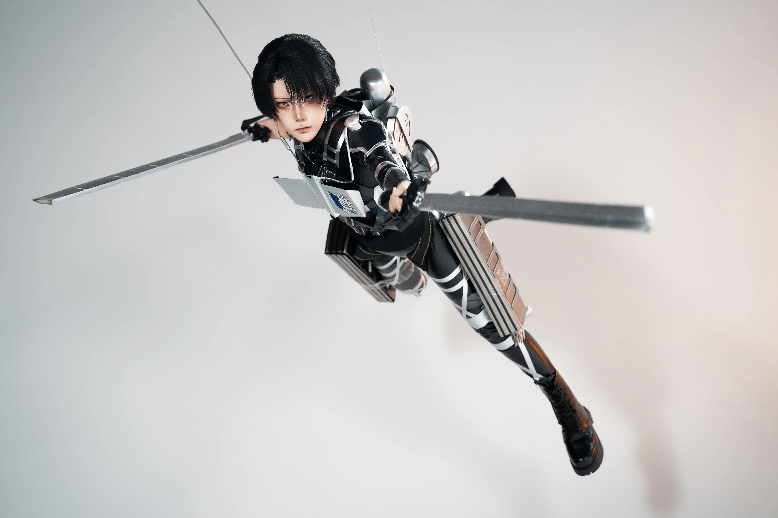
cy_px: 259
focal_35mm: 50
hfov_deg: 39.6
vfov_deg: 27.0
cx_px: 389
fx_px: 1080
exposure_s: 1/250
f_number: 2.5
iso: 800
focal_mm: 50
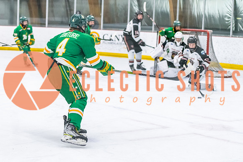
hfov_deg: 21.1
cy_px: 71
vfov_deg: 14.2
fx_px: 649
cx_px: 76
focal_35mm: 96
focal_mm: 70
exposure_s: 1/800
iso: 4000
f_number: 2.8
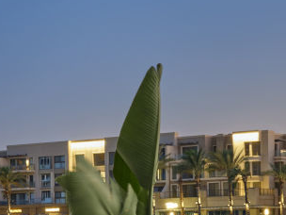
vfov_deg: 10.6
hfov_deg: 13.9
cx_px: -40
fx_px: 1140
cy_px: 243
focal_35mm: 138
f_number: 14
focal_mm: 52.7
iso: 200
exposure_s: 3
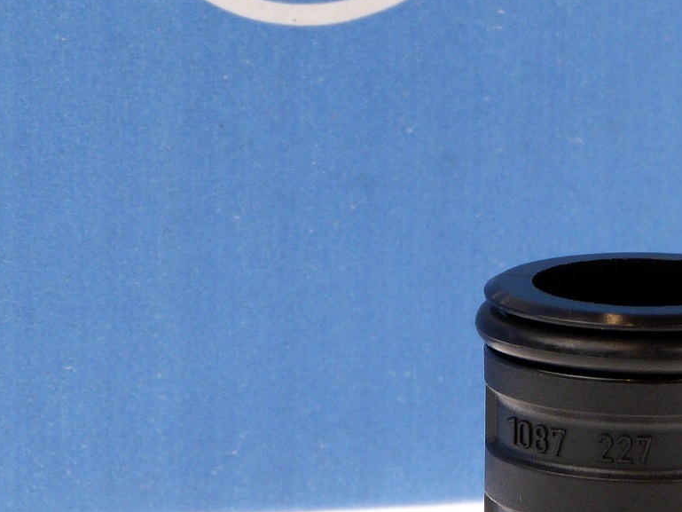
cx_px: 523
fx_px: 6562
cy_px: 171
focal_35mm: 333
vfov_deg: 4.5
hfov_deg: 5.9
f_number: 3.6
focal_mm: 23.1
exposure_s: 1/80
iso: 100
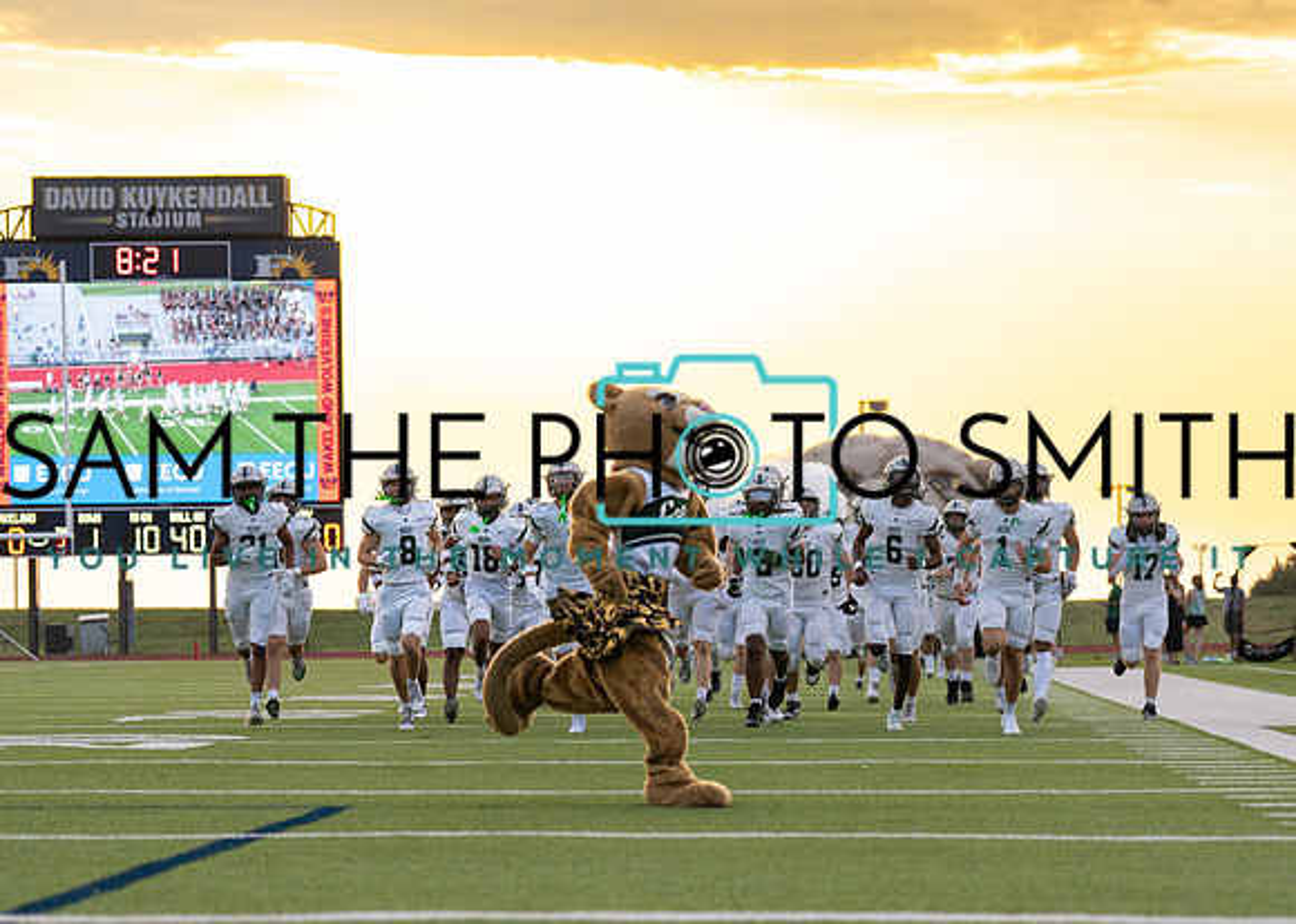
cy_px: 568
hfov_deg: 15.3
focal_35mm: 131
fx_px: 4817
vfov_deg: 11.0
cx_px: 764
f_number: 2.8
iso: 640
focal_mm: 86
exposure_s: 1/2500
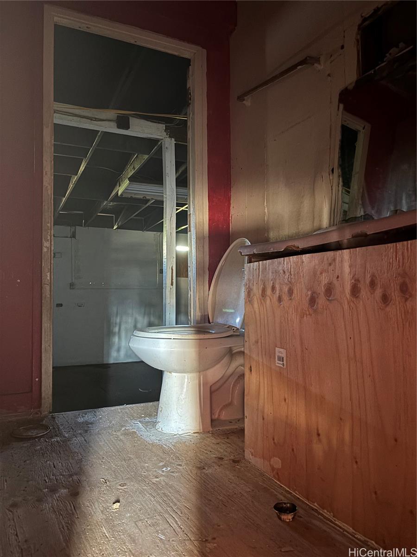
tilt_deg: +1.7
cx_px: 208
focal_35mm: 26
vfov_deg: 67.3
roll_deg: -0.7
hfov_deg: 53.1
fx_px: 418
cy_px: 278
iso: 800
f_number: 1.6
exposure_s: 1/11
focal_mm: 5.96
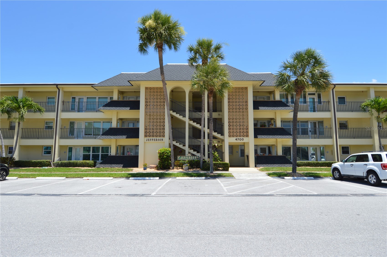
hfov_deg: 90.1
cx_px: 194
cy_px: 128
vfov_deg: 67.3
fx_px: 193
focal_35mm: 18
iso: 100
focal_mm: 12
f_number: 7.1
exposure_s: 1/200
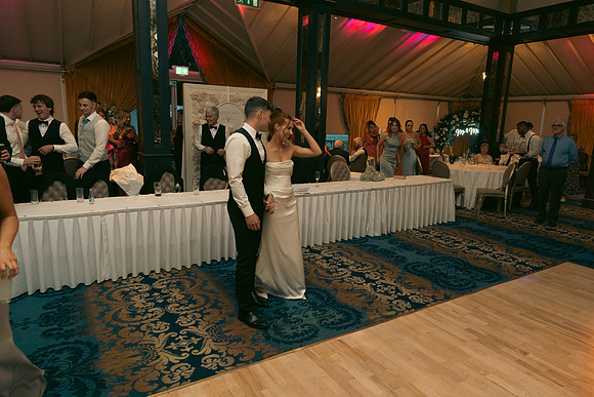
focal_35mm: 24
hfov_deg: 73.7
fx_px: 396
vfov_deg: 53.2
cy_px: 198
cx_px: 297
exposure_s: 1/200
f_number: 3.5
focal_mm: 24
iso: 2500
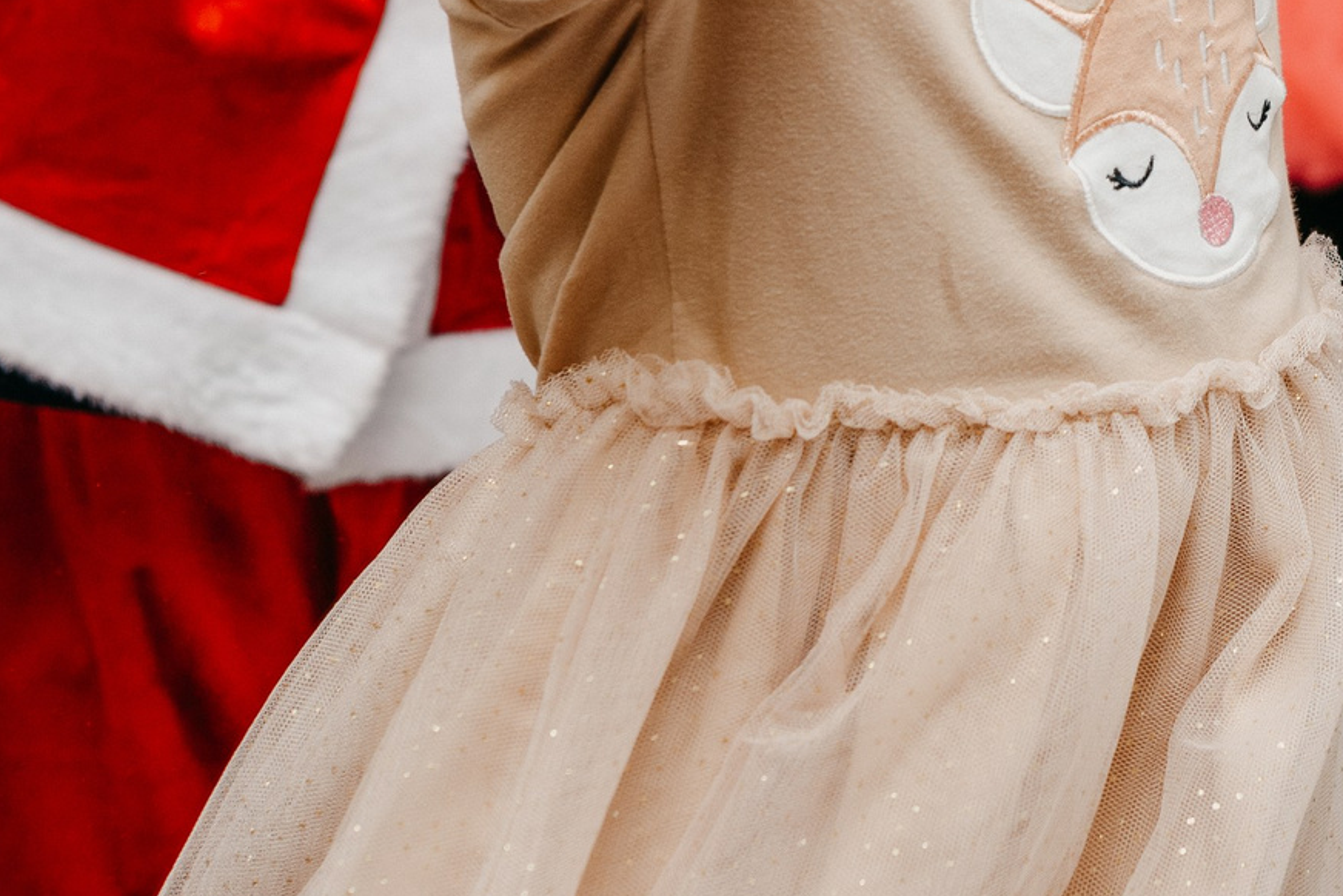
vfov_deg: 9.9
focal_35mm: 135
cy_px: -343
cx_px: 1268
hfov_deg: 15.0
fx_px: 5038
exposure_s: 1/160
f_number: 4
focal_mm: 46
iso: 250
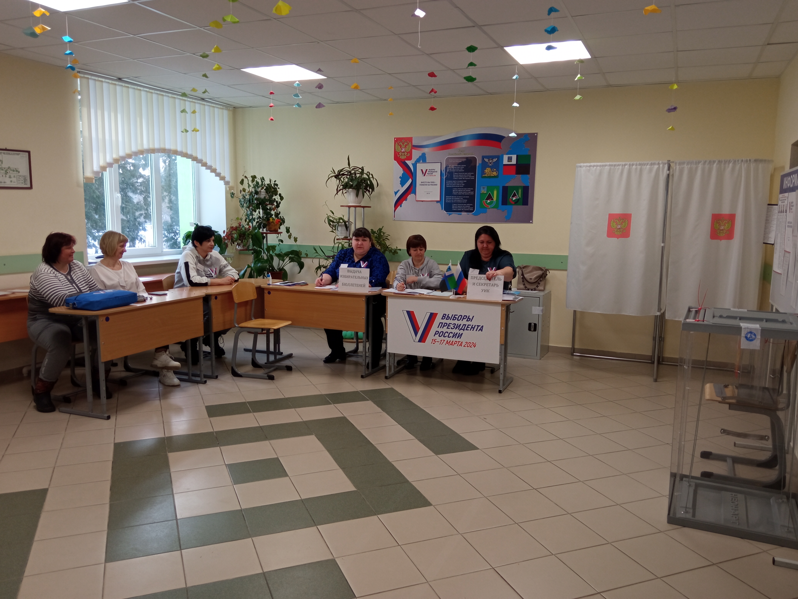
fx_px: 622
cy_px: 300
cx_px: 399
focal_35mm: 27
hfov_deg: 65.3
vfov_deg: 51.4
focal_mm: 3.79
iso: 134
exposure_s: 1/33.3
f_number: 2.2
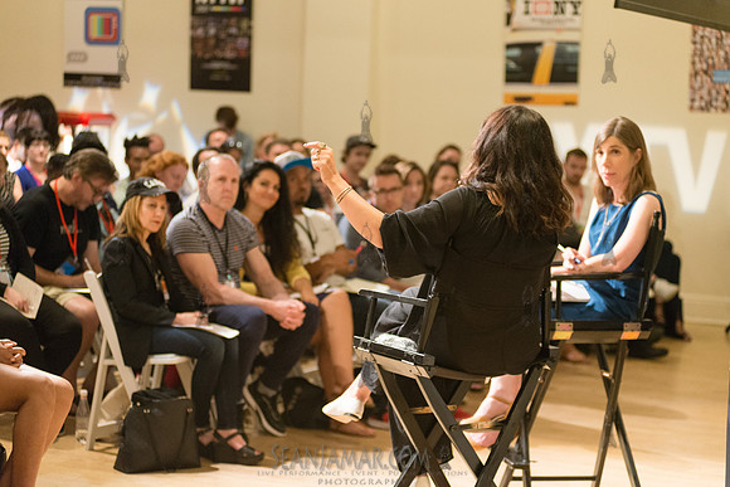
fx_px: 1623
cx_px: 365
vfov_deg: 17.1
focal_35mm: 80
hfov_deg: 25.4
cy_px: 244
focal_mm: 80
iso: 4000
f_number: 2.8
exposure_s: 1/200
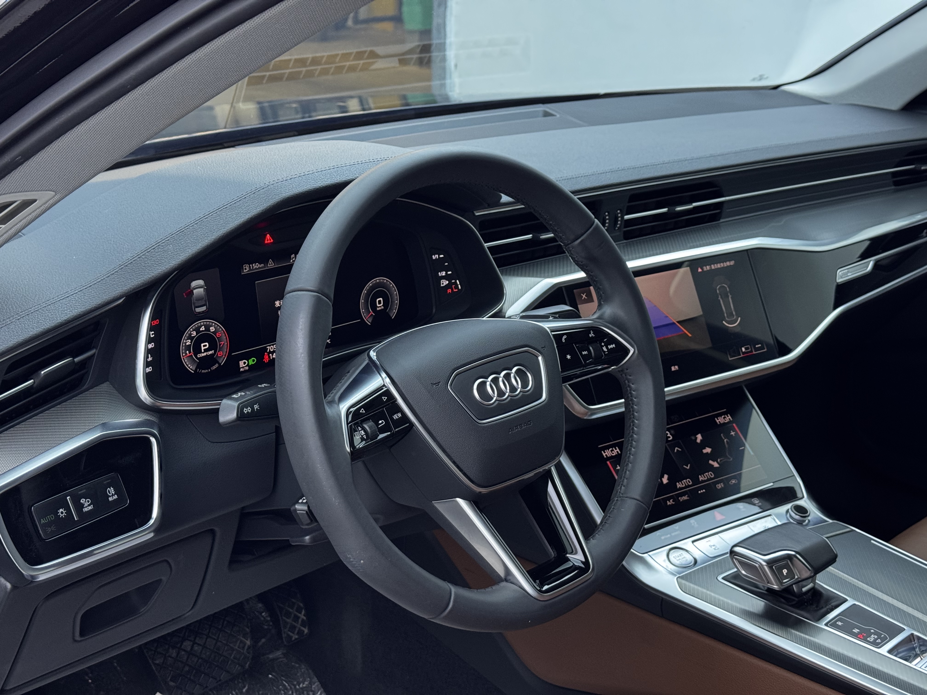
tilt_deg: -18.3
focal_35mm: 48
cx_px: 464
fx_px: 1285
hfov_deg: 39.7
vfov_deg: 30.3
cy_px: 348
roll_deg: +0.2
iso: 250
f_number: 1.78
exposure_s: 1/50
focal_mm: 6.76
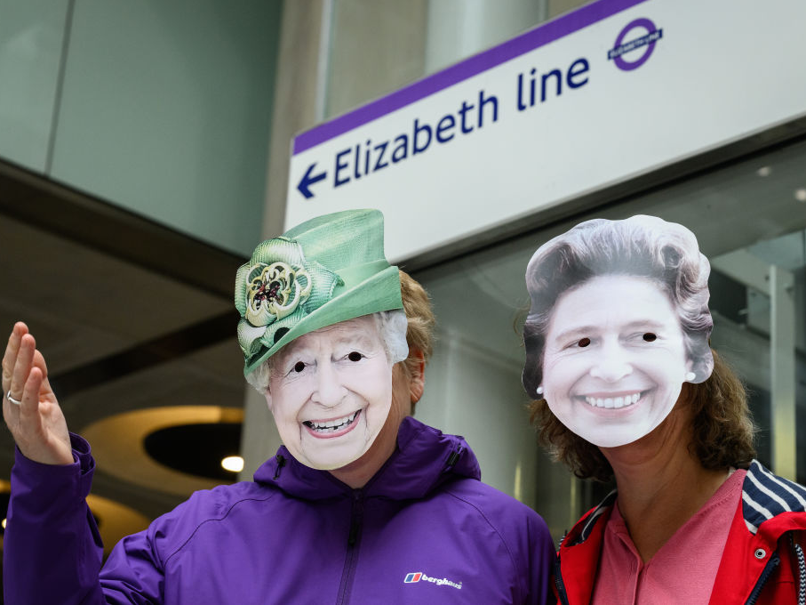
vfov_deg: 19.4
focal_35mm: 76
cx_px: 385
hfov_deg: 25.7
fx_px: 1769
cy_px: 302
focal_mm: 70
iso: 3200
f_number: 6.3
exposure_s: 1/320
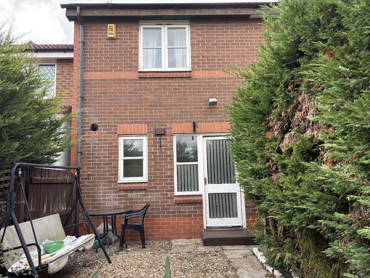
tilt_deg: +8.0
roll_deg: +1.4
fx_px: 278
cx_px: 185
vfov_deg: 53.1
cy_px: 139
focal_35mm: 26
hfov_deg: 67.3
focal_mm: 5.96
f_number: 1.6
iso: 50
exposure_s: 1/581
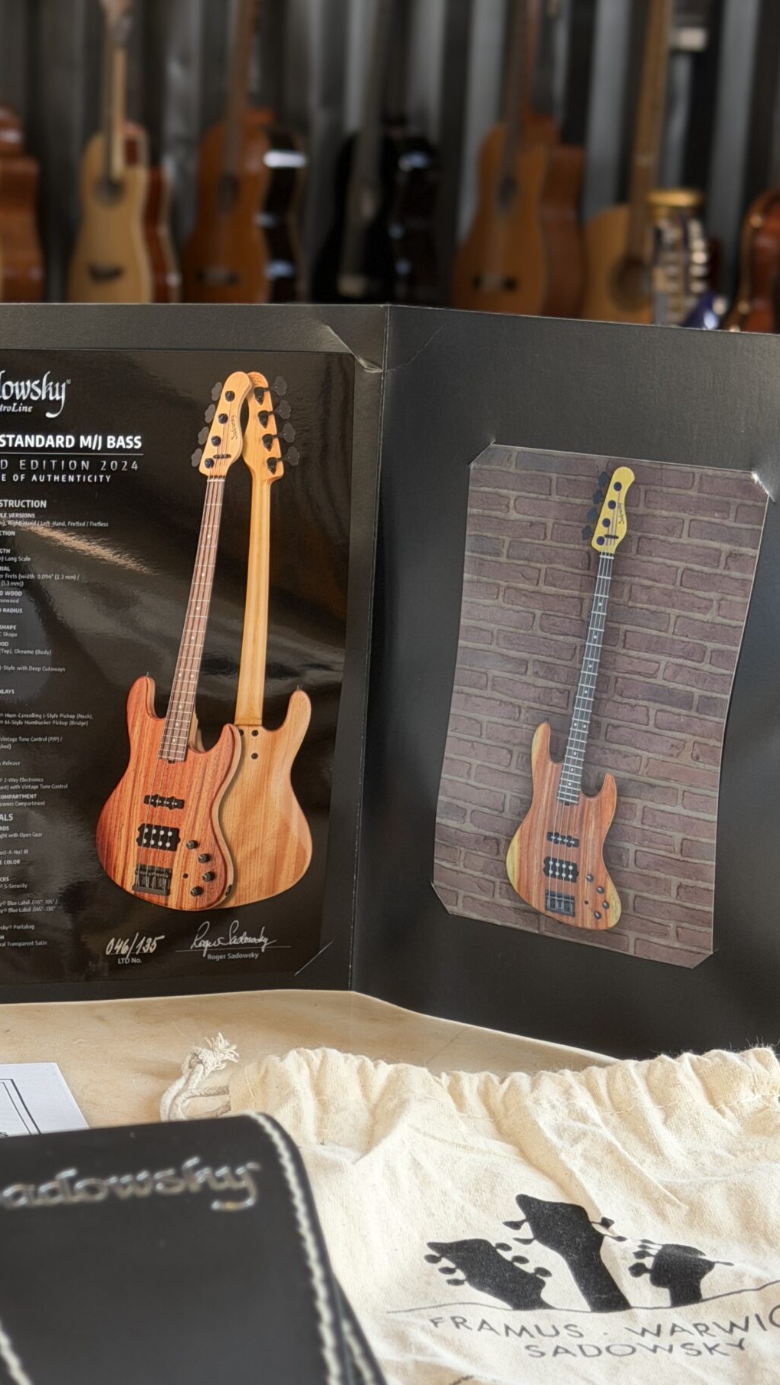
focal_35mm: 74
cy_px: 894
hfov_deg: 16.2
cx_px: 108
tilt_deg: -15.9
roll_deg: -1.9
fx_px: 2720
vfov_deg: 28.4
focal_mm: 6.76
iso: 64
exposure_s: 1/121
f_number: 1.78
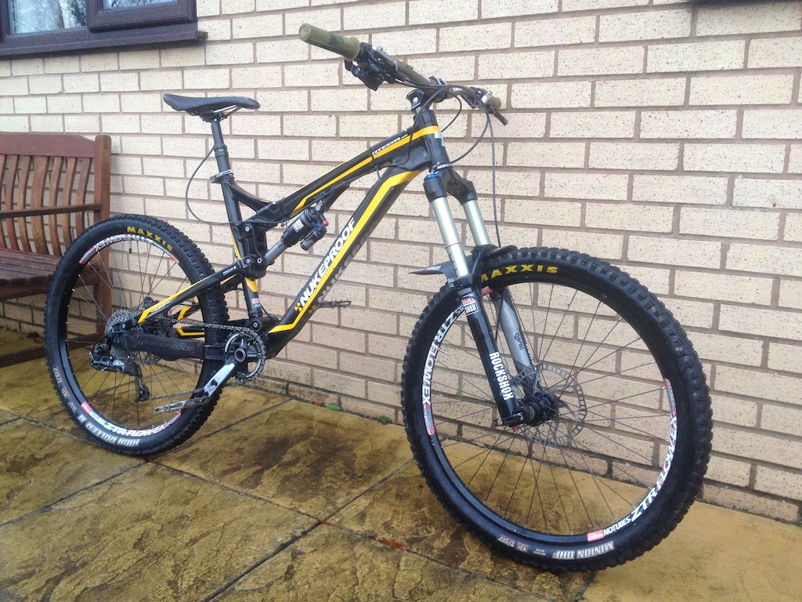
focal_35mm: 35
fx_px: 811
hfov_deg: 52.6
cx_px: 401
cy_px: 301
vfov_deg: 40.7
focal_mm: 4.28
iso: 80
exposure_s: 1/120
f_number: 2.4
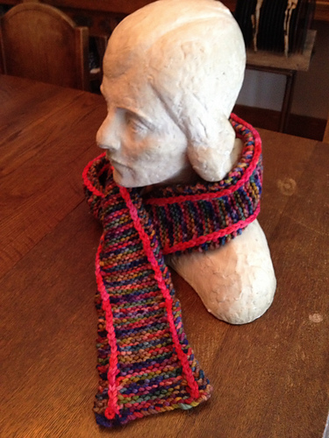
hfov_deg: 40.7
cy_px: 219
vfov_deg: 52.6
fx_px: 444
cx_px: 164
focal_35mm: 35
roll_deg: +1.4
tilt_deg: -39.3
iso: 400
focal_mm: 4.28
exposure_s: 1/15
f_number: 2.4
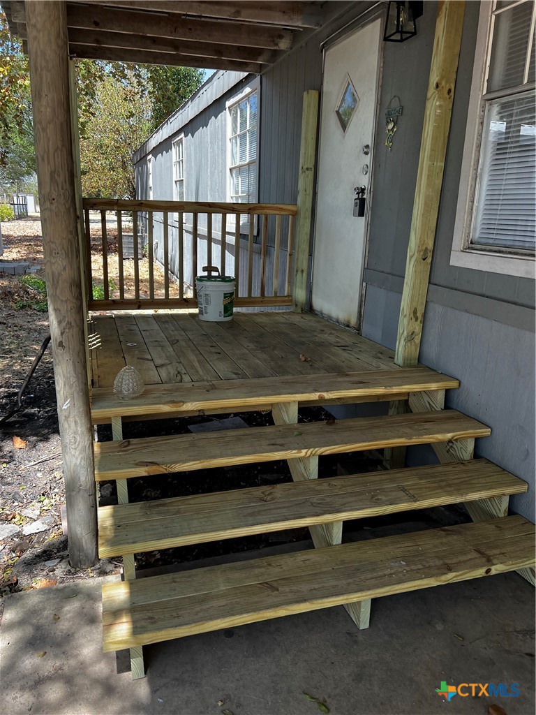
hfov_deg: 53.1
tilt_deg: -18.8
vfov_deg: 67.3
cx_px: 268
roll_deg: -1.7
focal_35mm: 26
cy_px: 358
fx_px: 537
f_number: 1.5
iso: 50
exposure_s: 1/666
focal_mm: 5.7
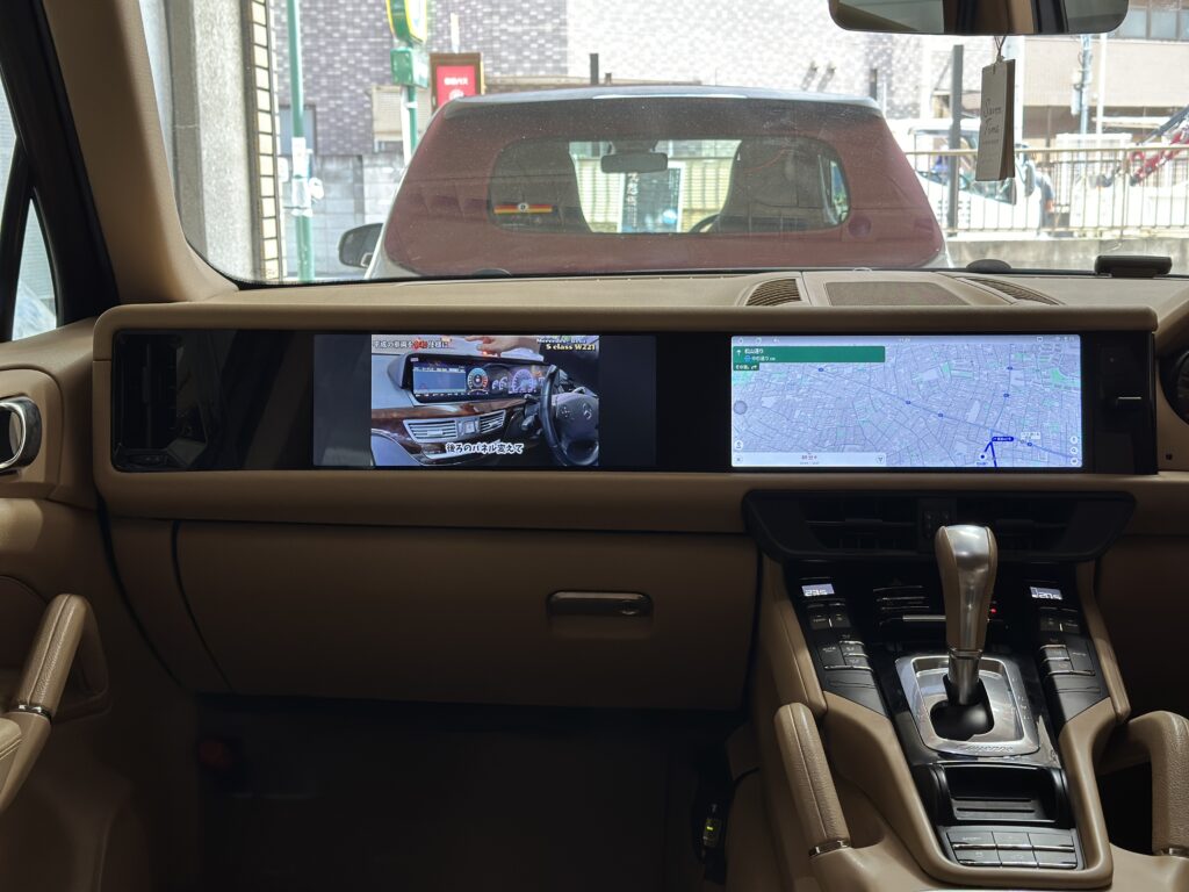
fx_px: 1649
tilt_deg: -8.7
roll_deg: +0.8
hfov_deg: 39.7
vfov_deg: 30.3
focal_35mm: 48
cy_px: 446
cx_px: 594
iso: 100
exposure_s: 1/100
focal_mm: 6.86
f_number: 1.78
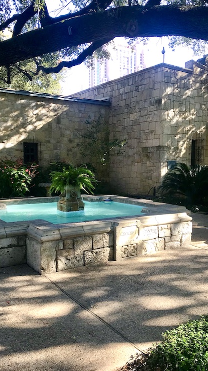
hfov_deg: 35.6
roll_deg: -0.3
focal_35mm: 33
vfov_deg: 59.5
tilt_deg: -4.7
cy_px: 197
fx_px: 324
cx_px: 106
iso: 20
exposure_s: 1/197
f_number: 1.8
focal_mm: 3.99
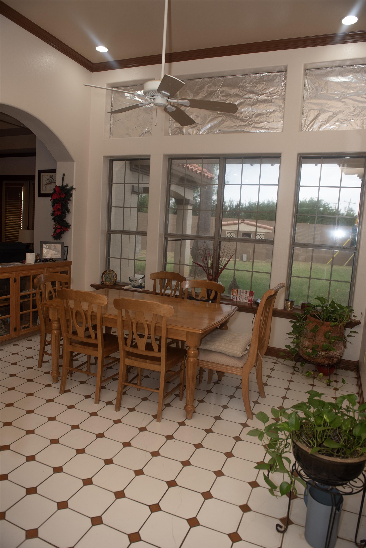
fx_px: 366
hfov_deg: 53.2
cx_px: 183
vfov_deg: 73.7
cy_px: 274
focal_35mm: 24
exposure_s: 1/200
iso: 320
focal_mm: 24
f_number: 4
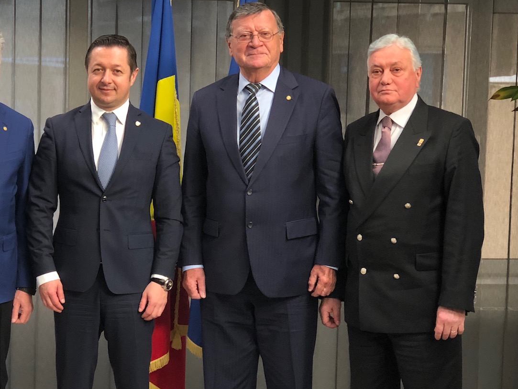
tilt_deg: -5.1
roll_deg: -0.8
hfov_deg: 20.4
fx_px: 1437
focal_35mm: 96
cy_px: 218
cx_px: 165
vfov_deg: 15.4
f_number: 2.4
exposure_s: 1/50
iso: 64
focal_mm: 6
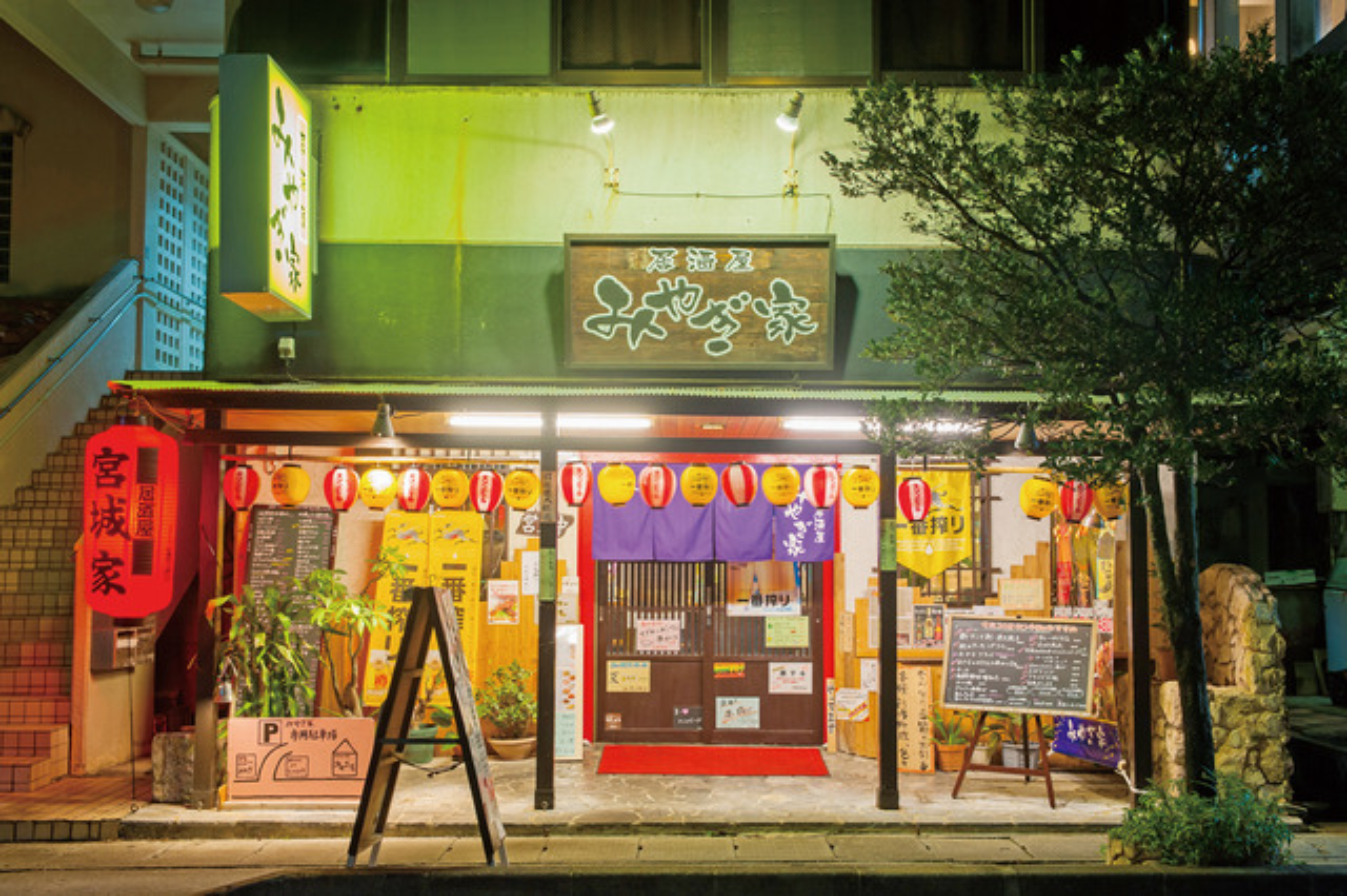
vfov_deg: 30.5
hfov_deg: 44.5
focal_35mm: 44
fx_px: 1645
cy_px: 448
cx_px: 674
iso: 200
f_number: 10
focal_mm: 44
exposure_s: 1/1.25
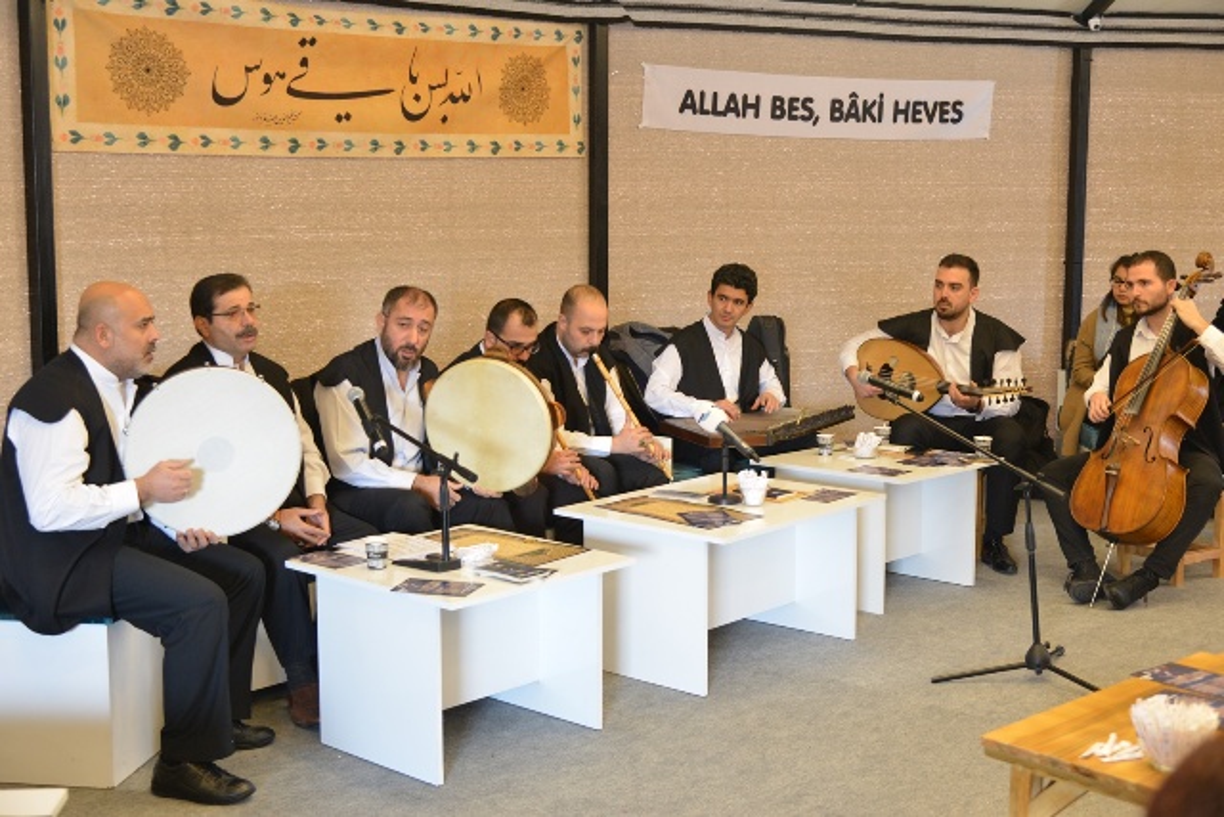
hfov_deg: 42.7
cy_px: 408
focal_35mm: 46
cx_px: 612
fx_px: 1564
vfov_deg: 29.3
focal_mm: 46
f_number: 5
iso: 1250
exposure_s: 1/40
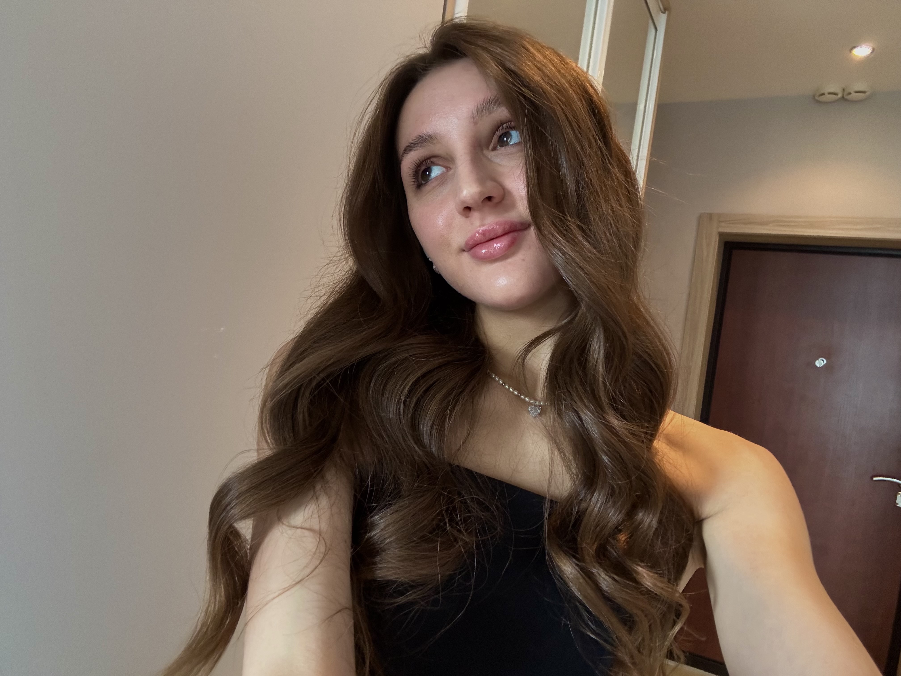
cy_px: 338
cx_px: 450
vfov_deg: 58.9
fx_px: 599
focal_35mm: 23
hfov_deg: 73.9
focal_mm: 2.69
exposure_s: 1/50
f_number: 1.9
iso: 250
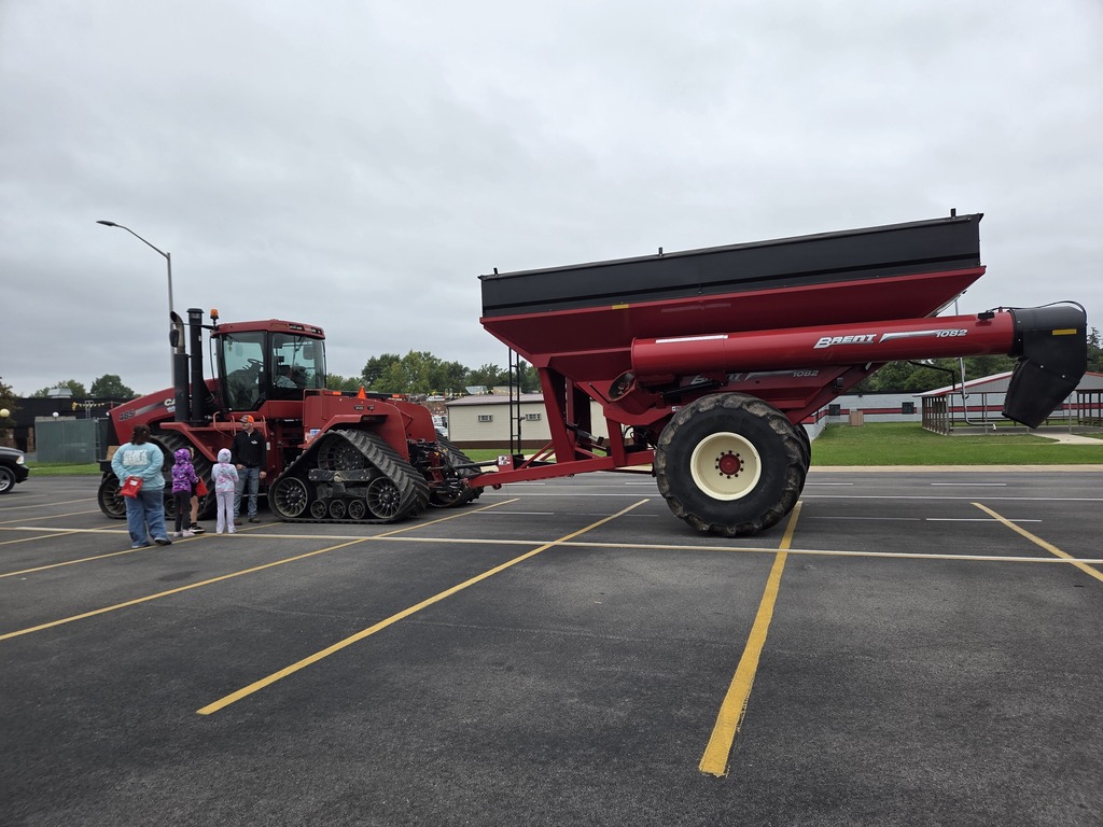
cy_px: 414
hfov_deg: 73.9
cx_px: 552
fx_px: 733
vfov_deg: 58.9
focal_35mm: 23
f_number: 1.8
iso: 80
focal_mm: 5.4
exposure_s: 1/805
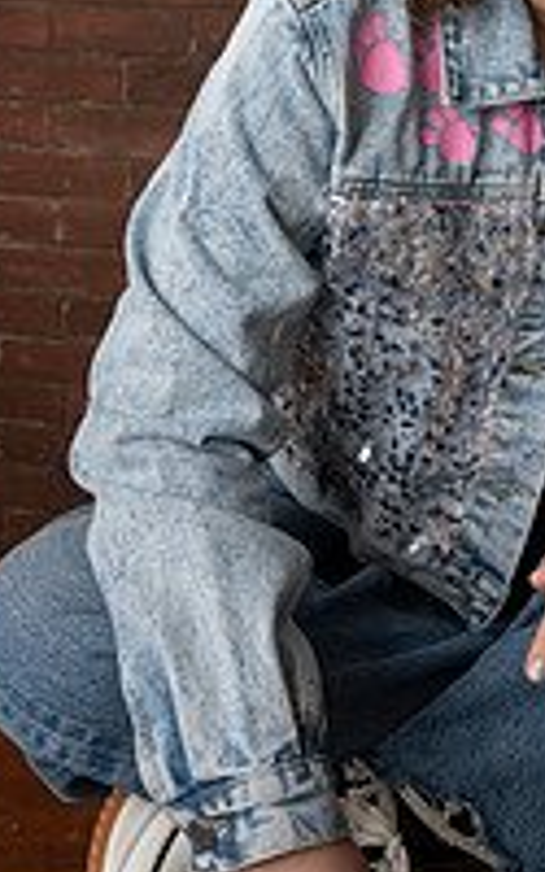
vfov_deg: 28.3
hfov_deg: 18.0
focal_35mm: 71
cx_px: 519
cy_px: 157
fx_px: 1687
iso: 160
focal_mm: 31
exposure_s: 1/100
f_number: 7.1
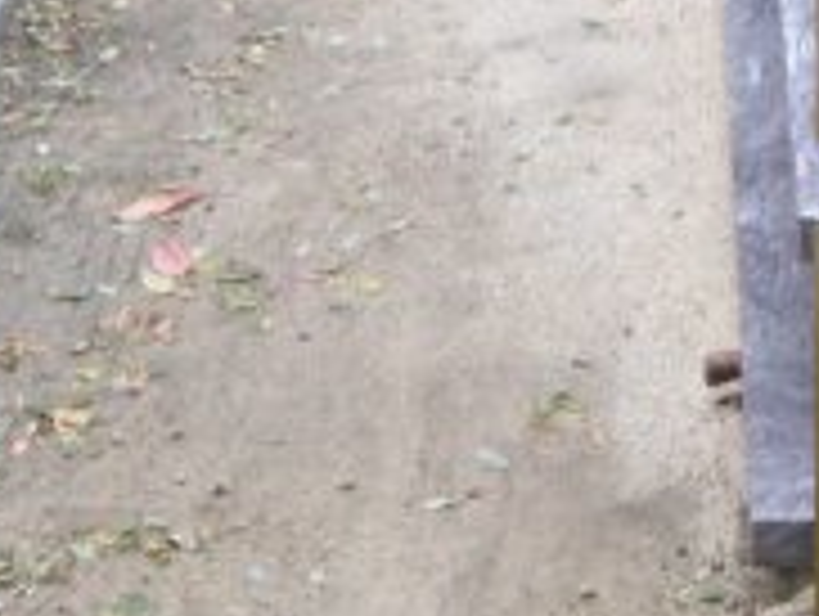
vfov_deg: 9.6
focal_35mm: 151
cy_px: -301
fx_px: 3577
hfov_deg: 12.6
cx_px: 1084
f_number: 3.2
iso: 80
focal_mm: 7.8
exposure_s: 1/45
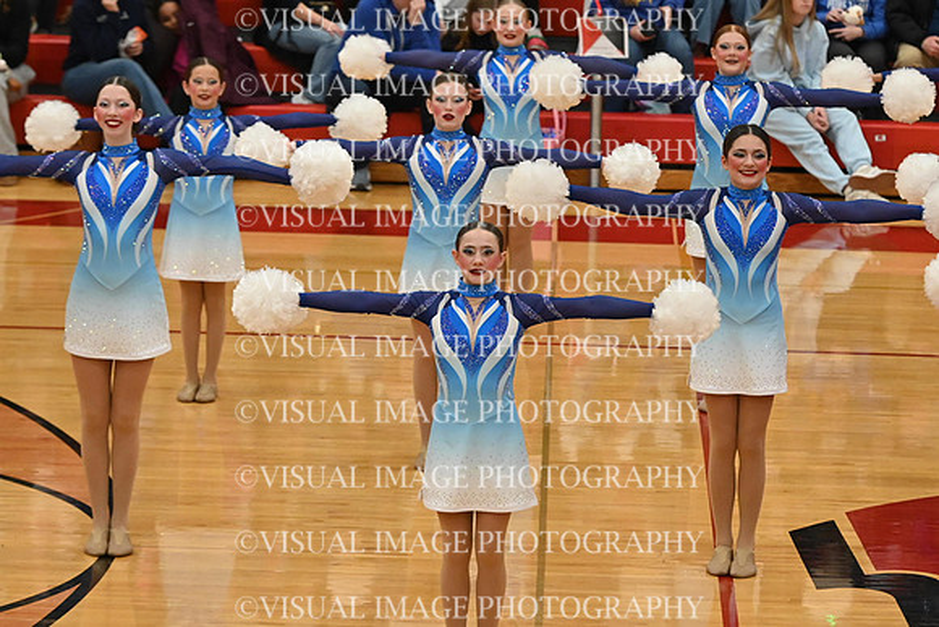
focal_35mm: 187
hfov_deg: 11.0
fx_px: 4878
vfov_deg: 7.3
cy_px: 314
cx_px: 470
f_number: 4
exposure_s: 1/400
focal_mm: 125
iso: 6400
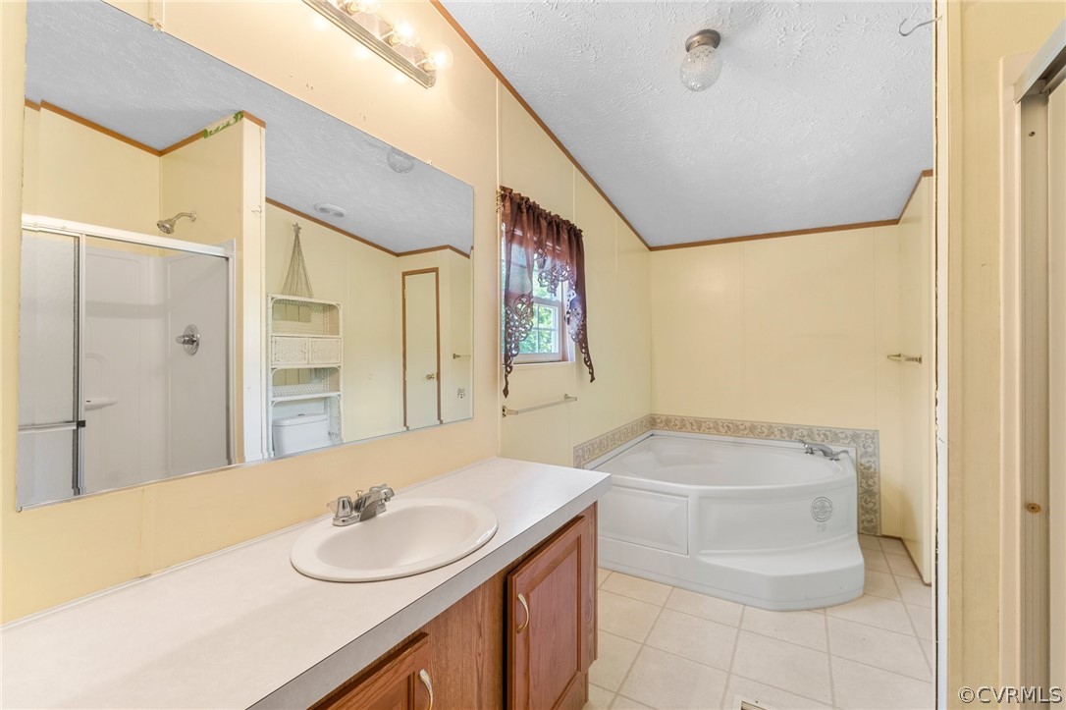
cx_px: 533
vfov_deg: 76.5
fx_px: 450
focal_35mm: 15
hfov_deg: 99.7
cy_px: 355
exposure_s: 1/20
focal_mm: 15.2
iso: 1000
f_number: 7.1
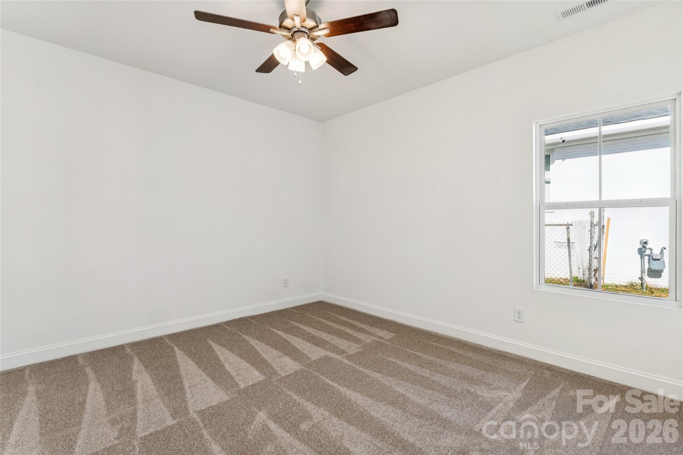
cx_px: 342
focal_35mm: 16
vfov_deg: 72.4
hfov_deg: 95.3
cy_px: 228
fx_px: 311
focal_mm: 16.4
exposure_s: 1/6
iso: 100
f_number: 11
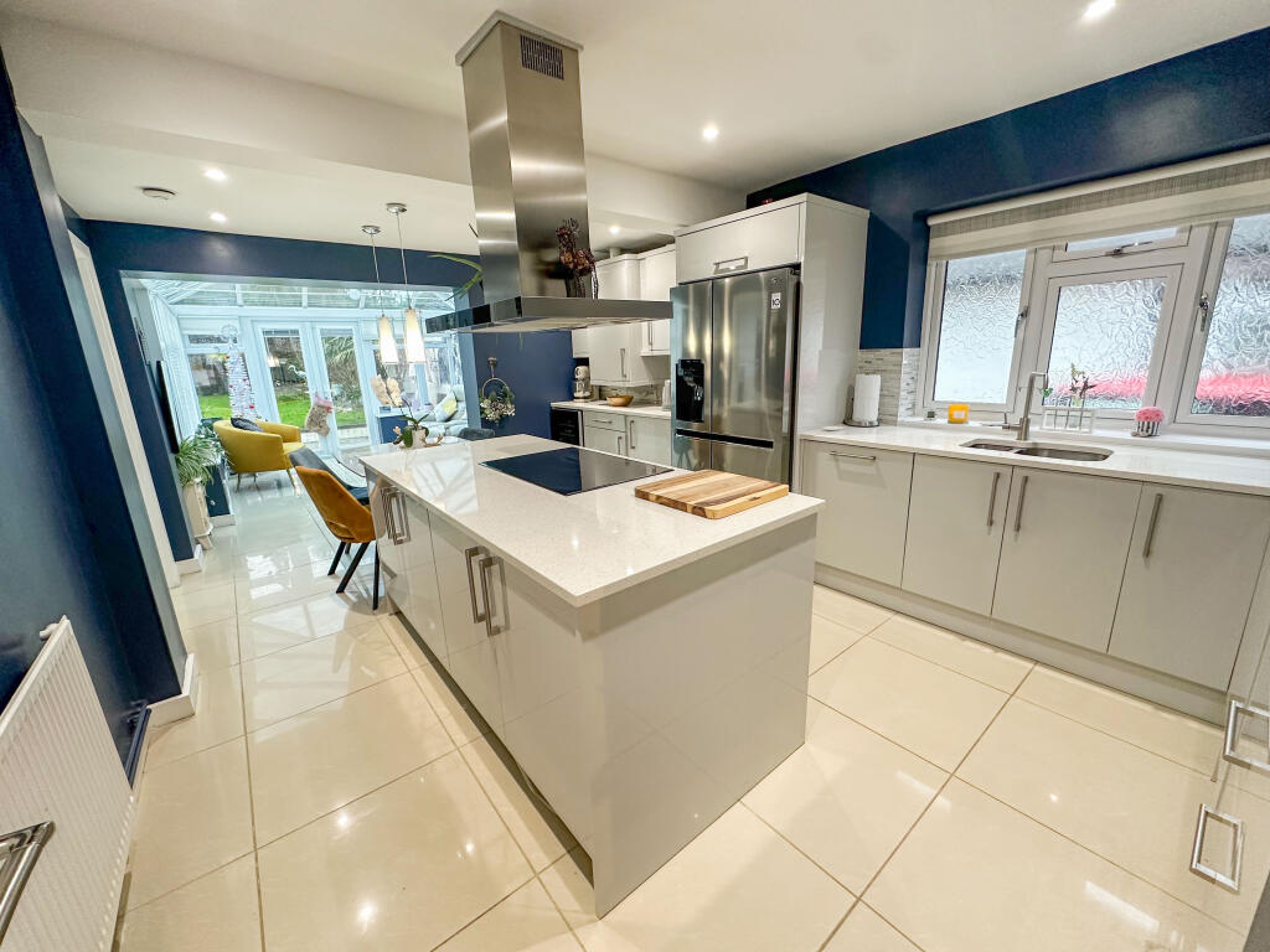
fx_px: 514
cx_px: 635
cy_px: 476
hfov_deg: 102.1
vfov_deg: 85.7
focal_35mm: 14
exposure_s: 1/50
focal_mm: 2.22
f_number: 2.2
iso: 160
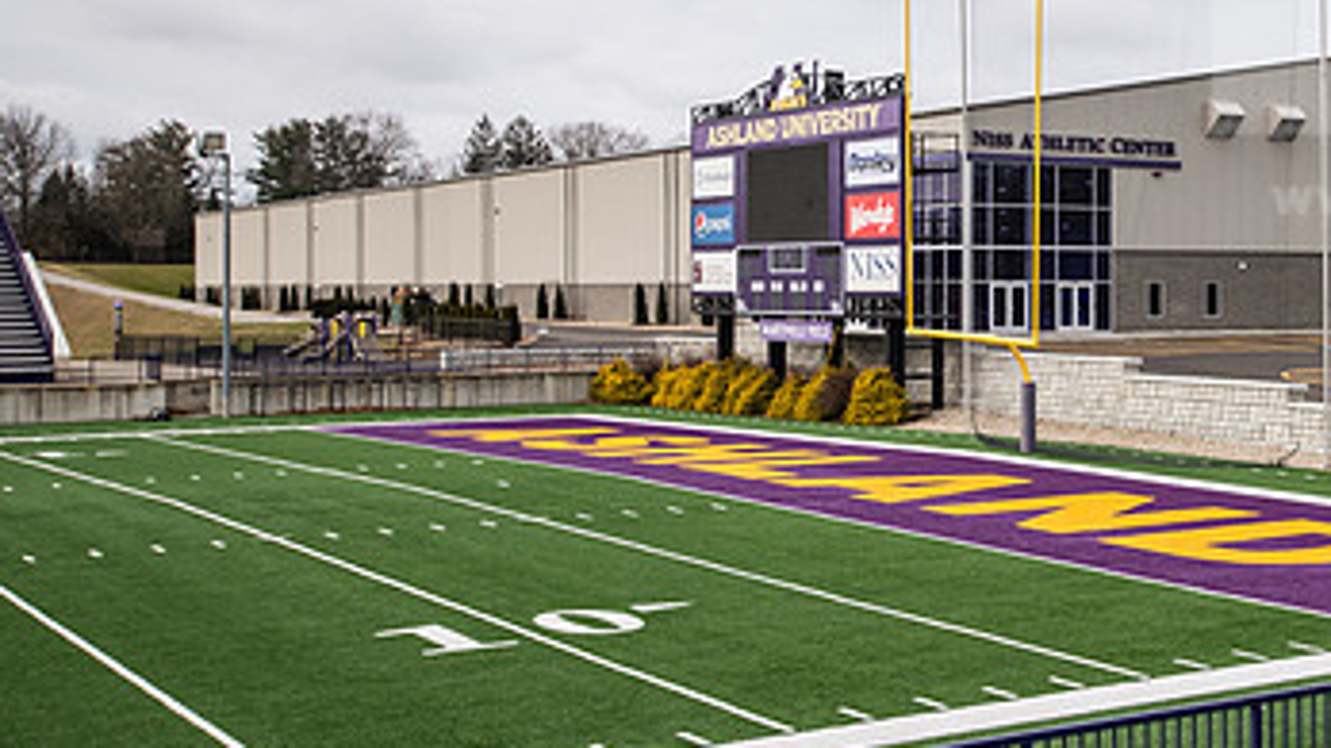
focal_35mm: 56
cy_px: 278
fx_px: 1976
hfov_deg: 35.8
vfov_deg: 21.4
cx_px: 1097
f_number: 8
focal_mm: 32
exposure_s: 1/400
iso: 200
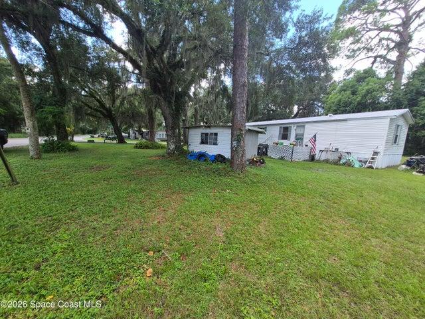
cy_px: 160
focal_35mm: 13
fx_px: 160
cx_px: 212
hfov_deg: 106.2
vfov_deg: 89.9
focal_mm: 1.74
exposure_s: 1/313
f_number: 2.2
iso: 40
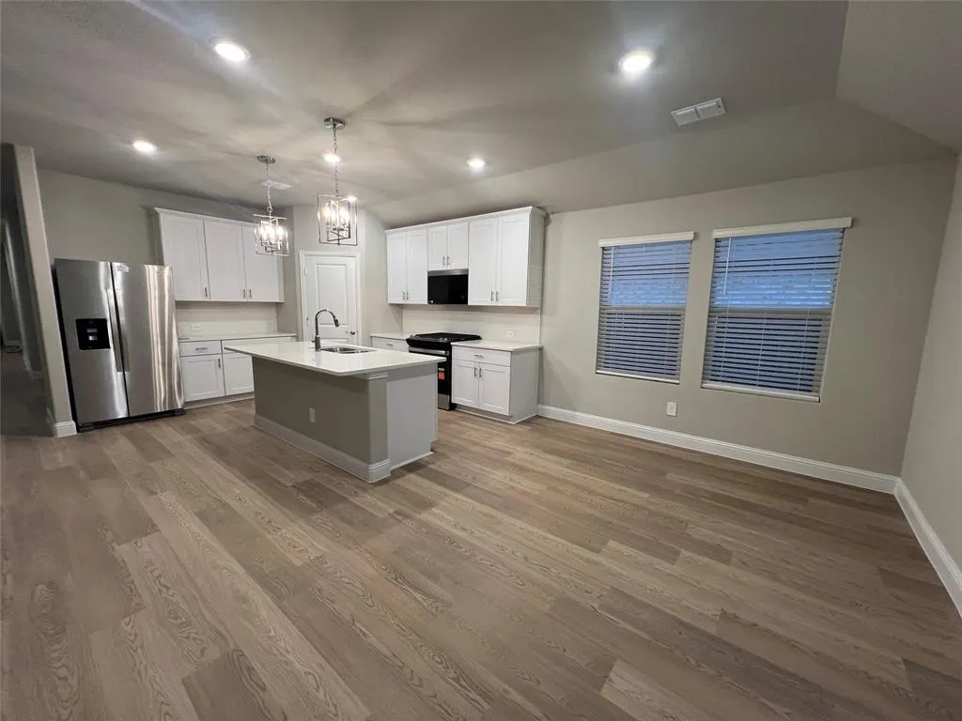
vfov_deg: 89.9
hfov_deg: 106.2
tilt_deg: -8.4
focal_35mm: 13
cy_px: 360
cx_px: 481
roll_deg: -0.8
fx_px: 361
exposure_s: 1/60
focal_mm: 1.57
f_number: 1.8
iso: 125
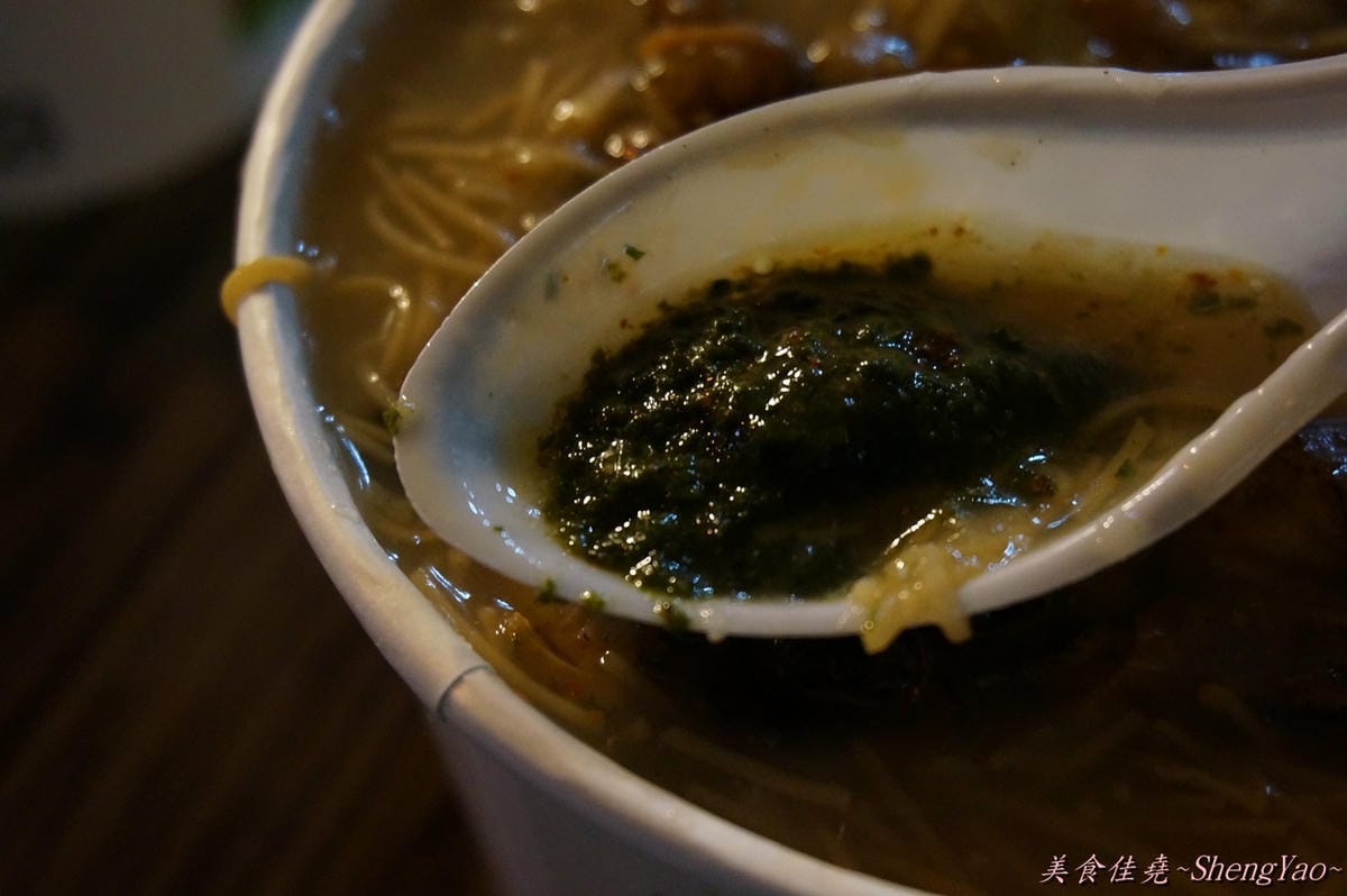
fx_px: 2299
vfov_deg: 22.0
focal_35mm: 62
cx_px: 674
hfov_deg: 32.7
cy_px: 448
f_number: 5.6
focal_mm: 41
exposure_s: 1/50
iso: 3200
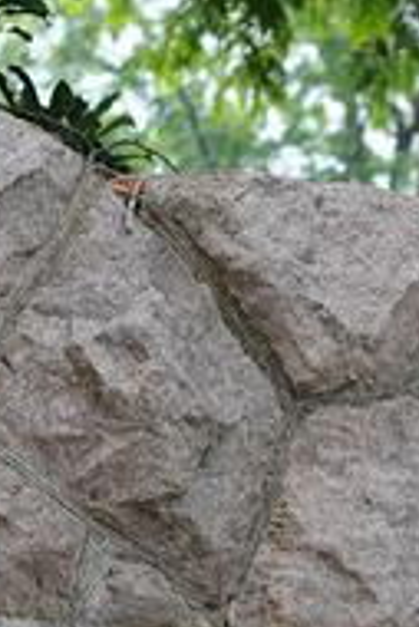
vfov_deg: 9.2
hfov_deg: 6.2
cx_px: 165
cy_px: 673
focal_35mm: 222
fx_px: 3868
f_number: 5.6
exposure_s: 1/250
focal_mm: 66
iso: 320
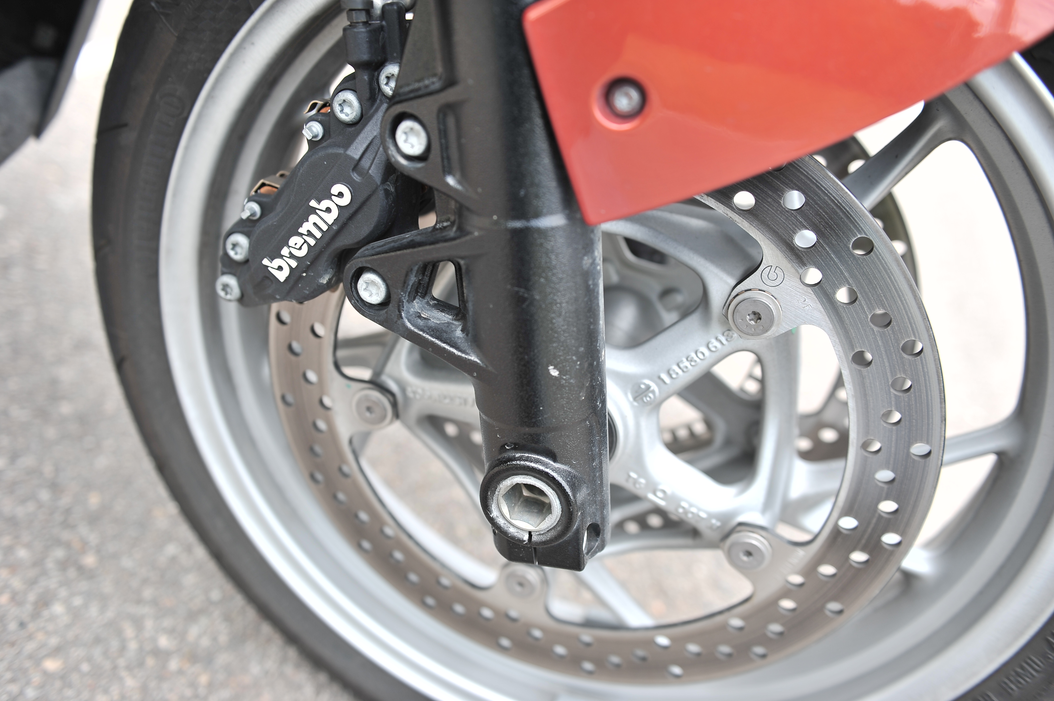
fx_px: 936
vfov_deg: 41.1
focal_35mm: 32
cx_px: 527
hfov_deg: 58.7
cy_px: 350
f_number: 3.2
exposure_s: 1/200
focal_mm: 32
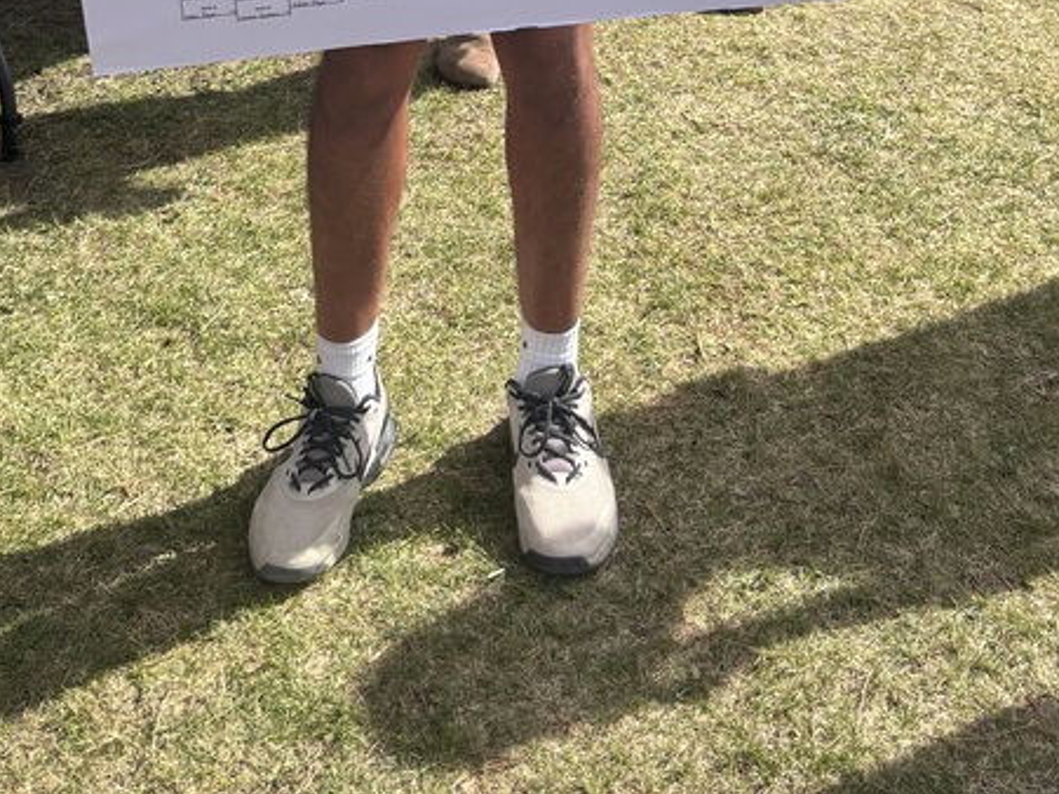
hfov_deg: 32.7
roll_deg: +1.3
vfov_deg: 21.0
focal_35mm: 59
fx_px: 1804
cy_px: -404
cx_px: 519
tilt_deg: -11.5
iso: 50
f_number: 1.6
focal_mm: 5.96
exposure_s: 1/1984
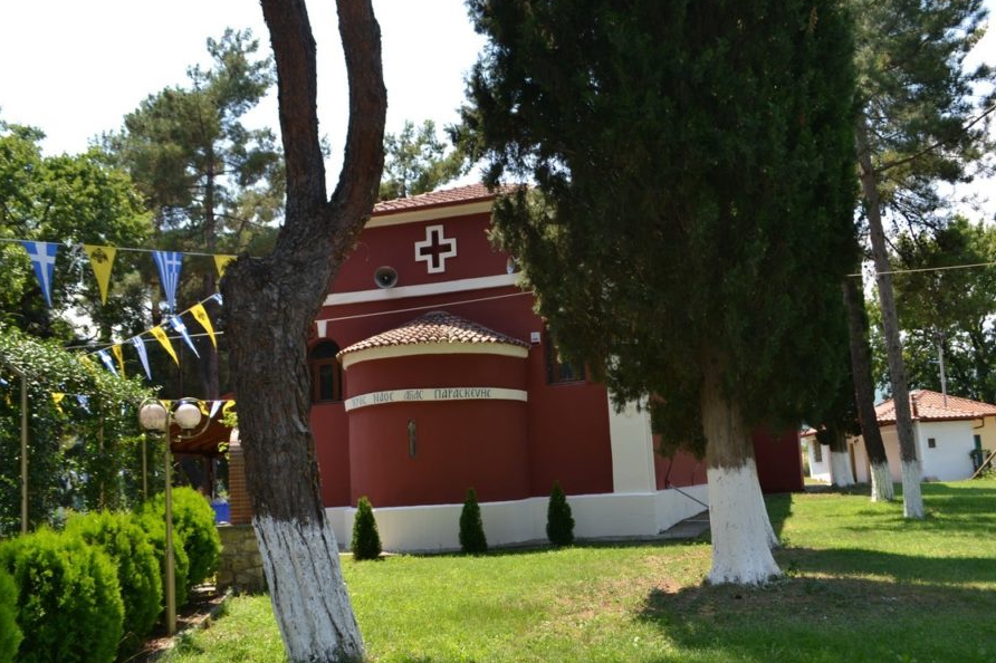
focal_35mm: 31
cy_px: 369
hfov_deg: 60.1
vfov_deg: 42.2
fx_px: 857
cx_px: 558
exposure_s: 1/200
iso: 100
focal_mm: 18
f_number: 5
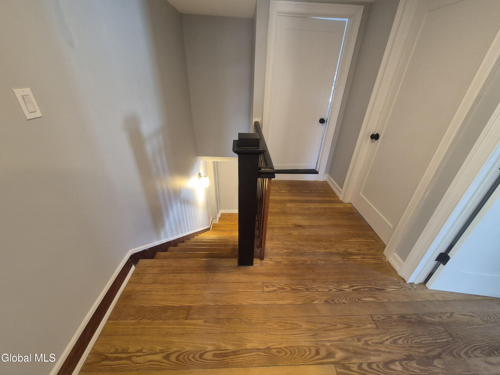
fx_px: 188
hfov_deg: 106.2
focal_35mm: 13
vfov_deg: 89.9
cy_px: 188
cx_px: 250
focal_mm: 1.74
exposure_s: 1/60
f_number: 2.2
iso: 320
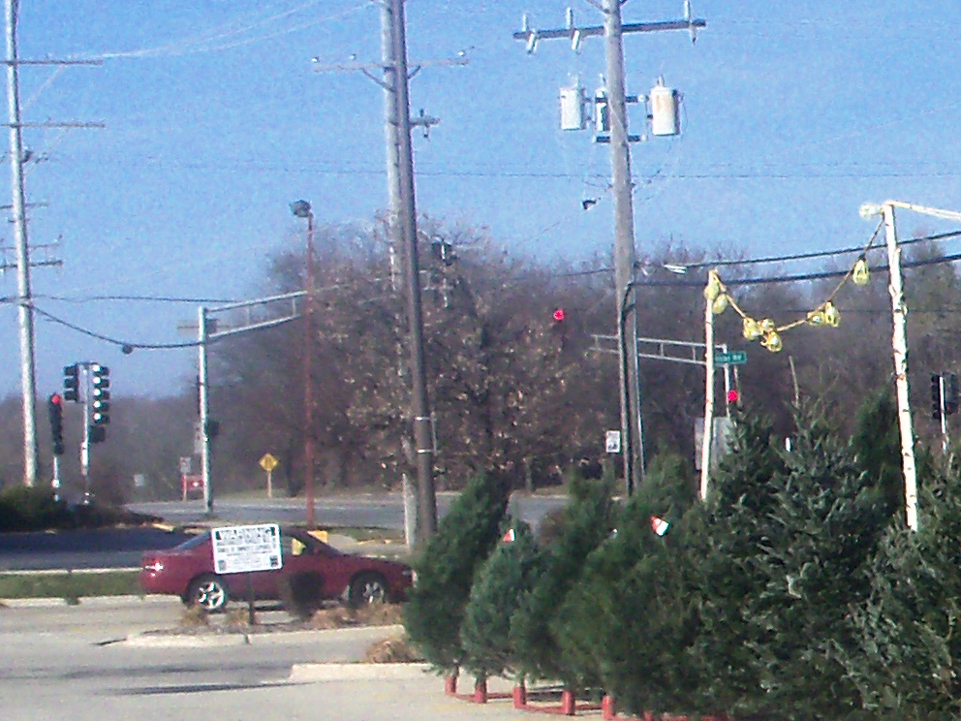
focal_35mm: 140
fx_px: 3887
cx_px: 1701
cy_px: 819
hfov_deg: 12.9
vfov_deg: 10.5
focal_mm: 6.3
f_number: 5.5
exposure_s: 1/500
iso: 80
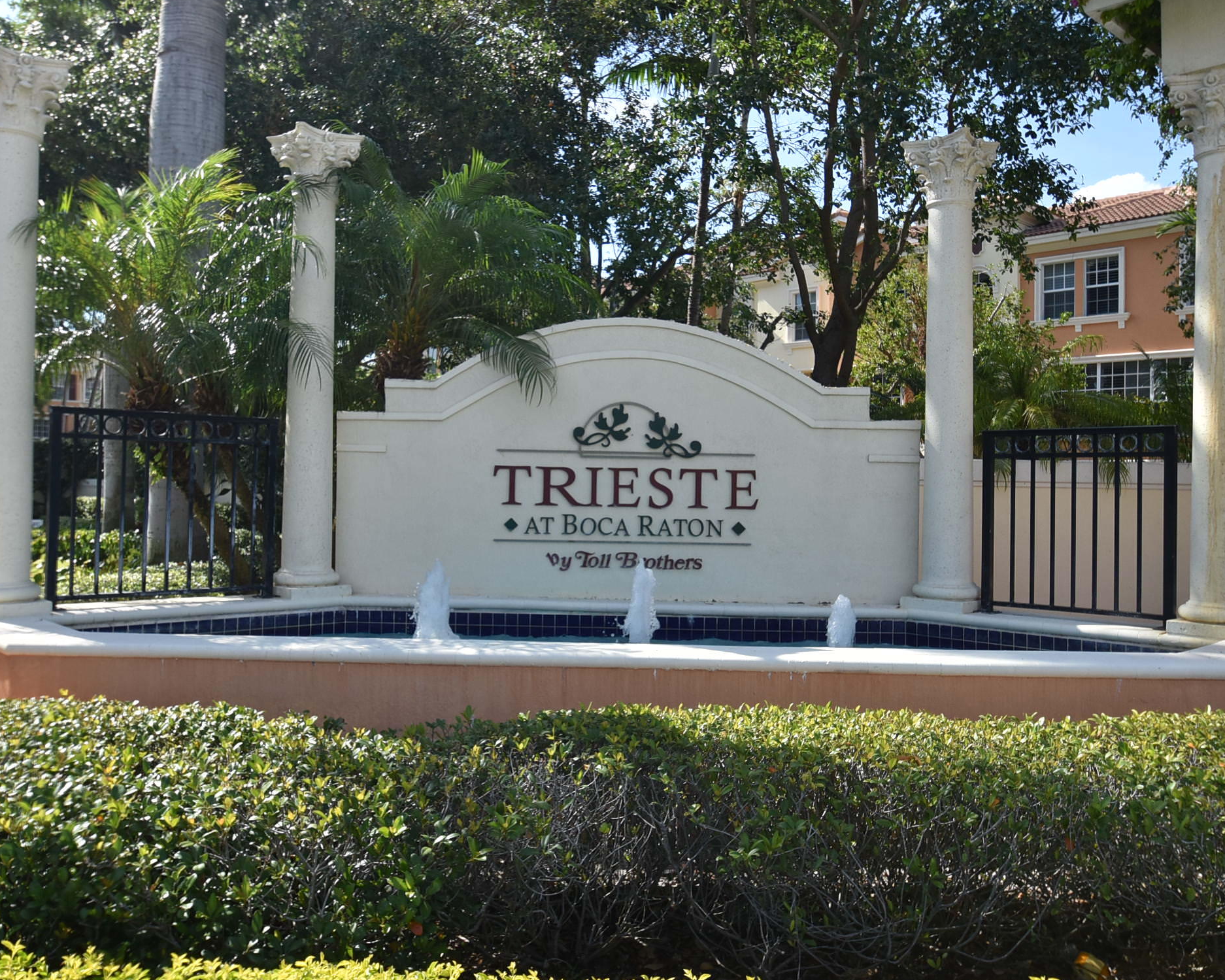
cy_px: 467
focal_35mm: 27
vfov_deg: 53.2
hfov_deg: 64.1
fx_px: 979
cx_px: 615
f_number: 8
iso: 250
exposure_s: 1/500
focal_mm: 12
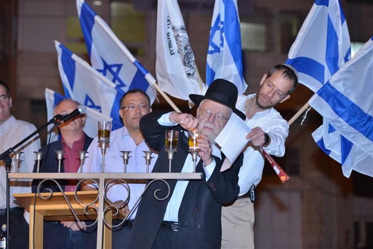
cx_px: 186
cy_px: 124
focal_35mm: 90
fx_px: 933
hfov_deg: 22.6
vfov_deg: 15.2
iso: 2000
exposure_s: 1/250
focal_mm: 90
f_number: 2.8
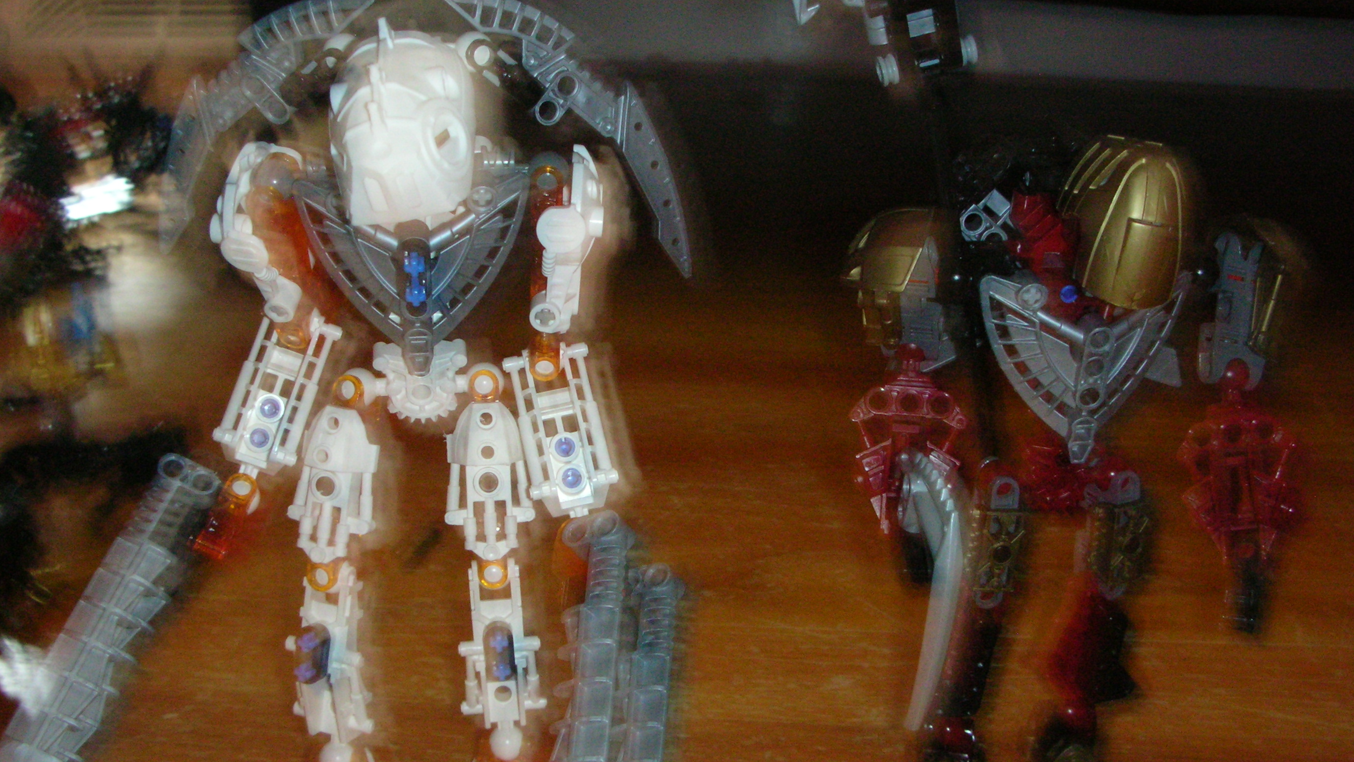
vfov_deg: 30.4
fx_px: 1400
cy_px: 431
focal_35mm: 39
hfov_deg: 51.6
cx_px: 684
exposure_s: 2
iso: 200
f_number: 3
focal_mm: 5.8
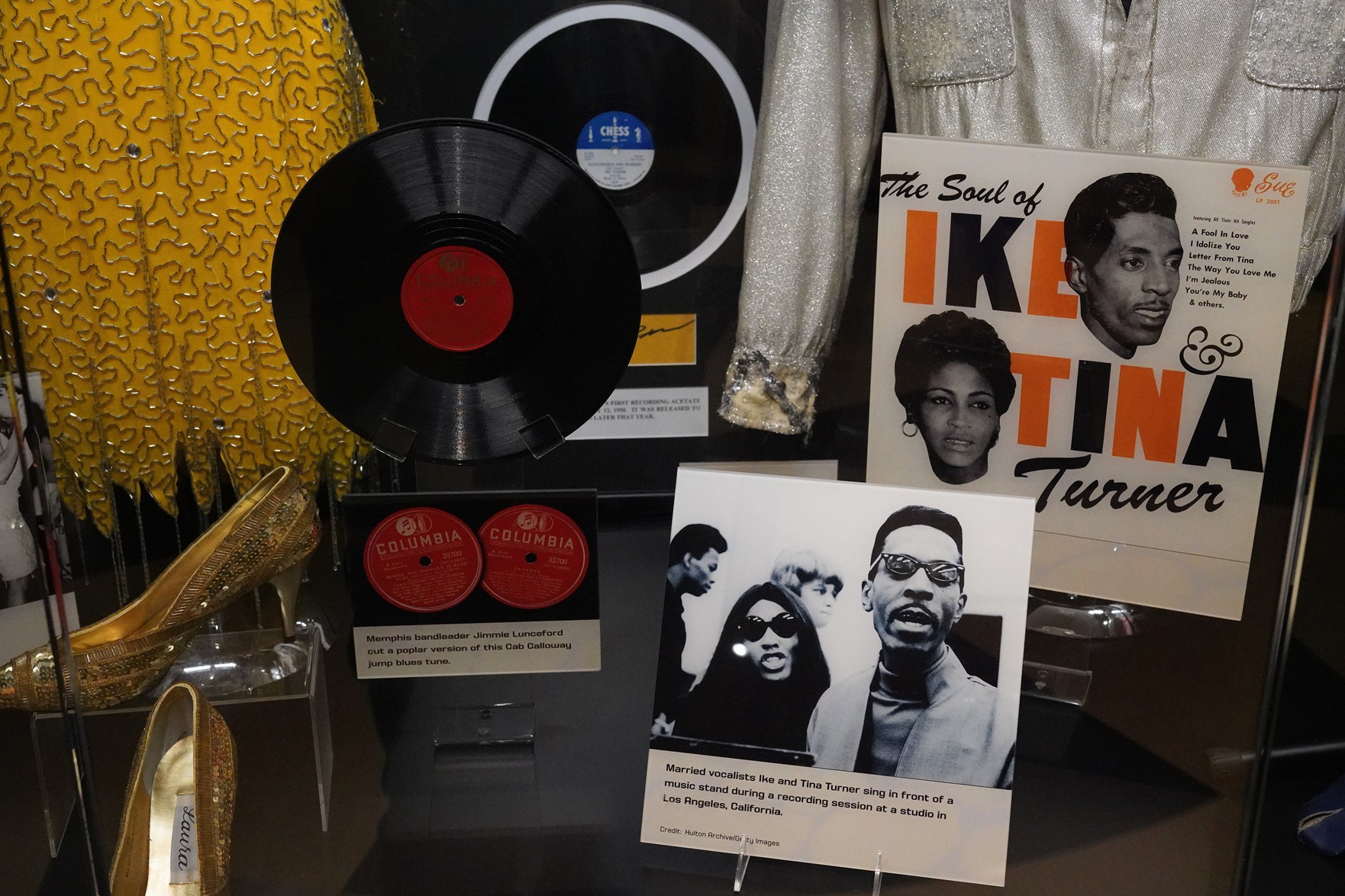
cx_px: 755
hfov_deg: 46.3
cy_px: 470
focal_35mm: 42
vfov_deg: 31.9
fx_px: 1569
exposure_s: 1/100
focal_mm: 37
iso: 12800
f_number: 7.1
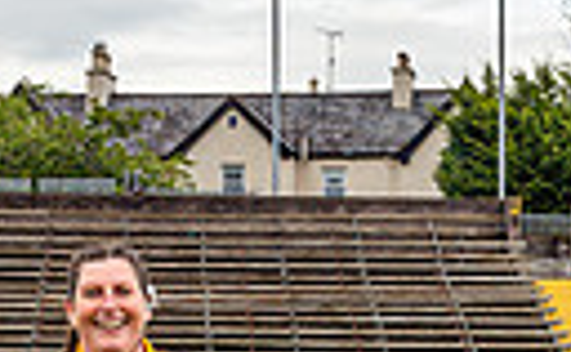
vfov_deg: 6.9
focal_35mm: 187
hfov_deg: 11.2
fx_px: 2900
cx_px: 258
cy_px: 444
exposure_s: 1/100
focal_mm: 35
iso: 560
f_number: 8
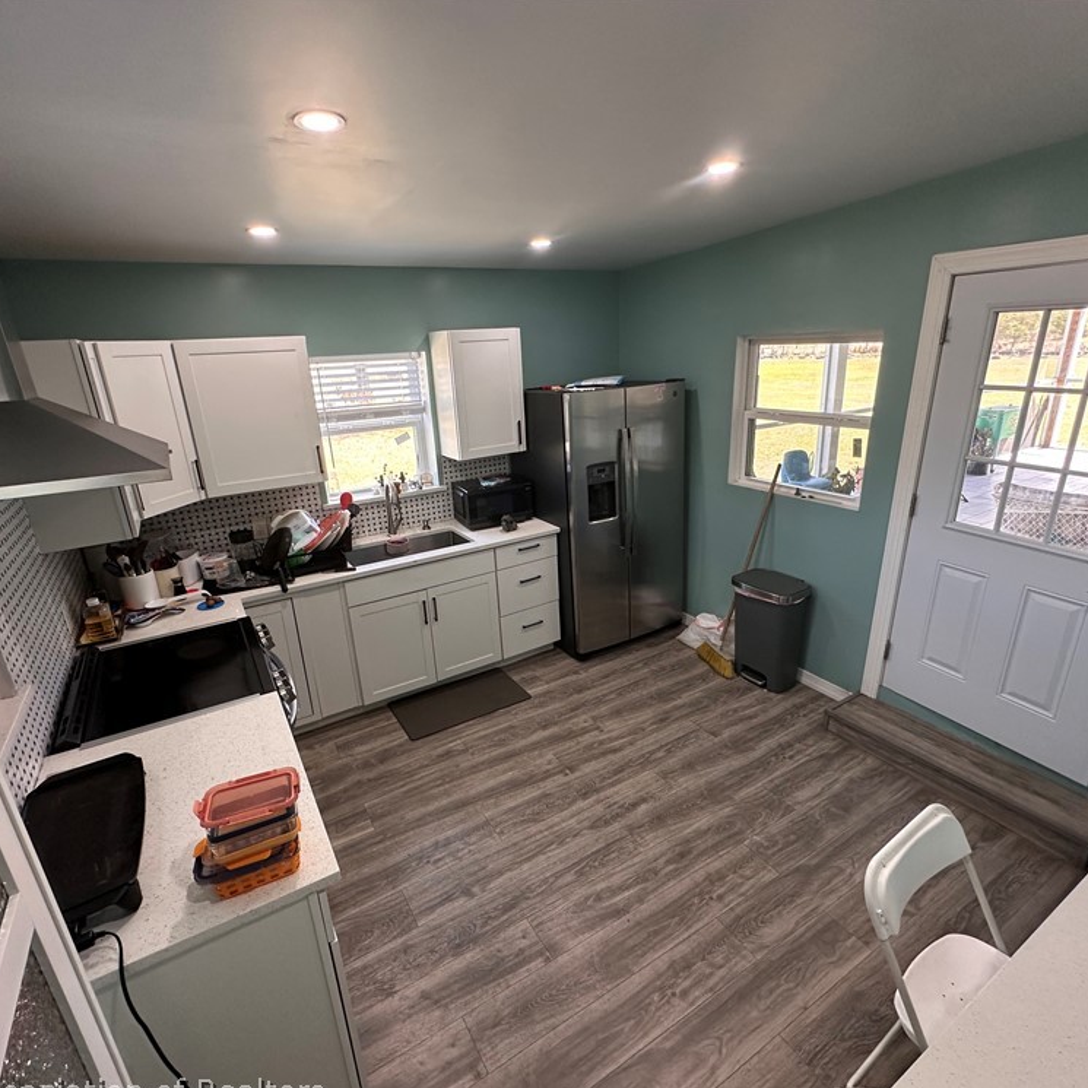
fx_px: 605
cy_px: 555
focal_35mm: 17
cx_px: 537
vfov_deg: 84.0
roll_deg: +1.9
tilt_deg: -18.4
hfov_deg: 84.0
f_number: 2.2
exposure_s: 1/120
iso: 200
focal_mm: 2.22
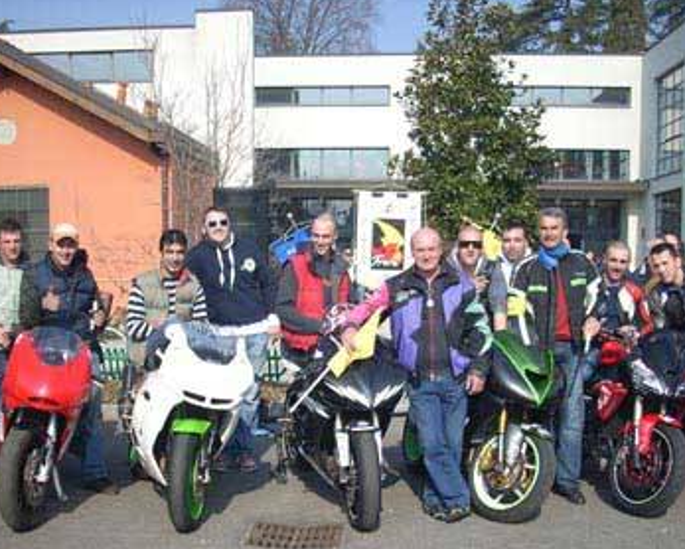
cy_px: 356
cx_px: 338
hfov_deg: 36.0
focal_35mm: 52
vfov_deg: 29.0
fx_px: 1055
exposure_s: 1/201
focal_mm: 6.2
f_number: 5.6
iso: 64
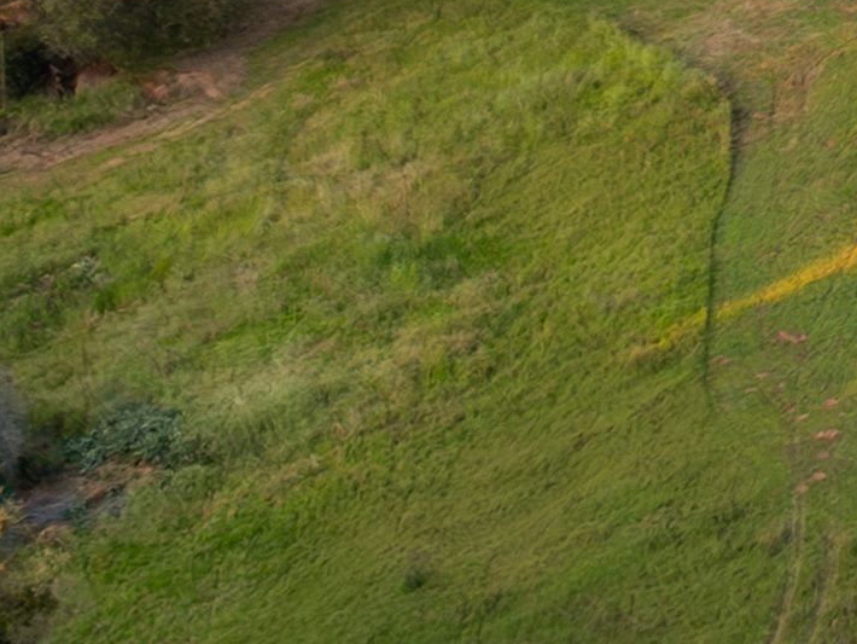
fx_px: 4408
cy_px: -354
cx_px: 1751
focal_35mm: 178
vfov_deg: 8.2
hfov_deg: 10.2
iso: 400
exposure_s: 1/60
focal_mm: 12.29
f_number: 2.8
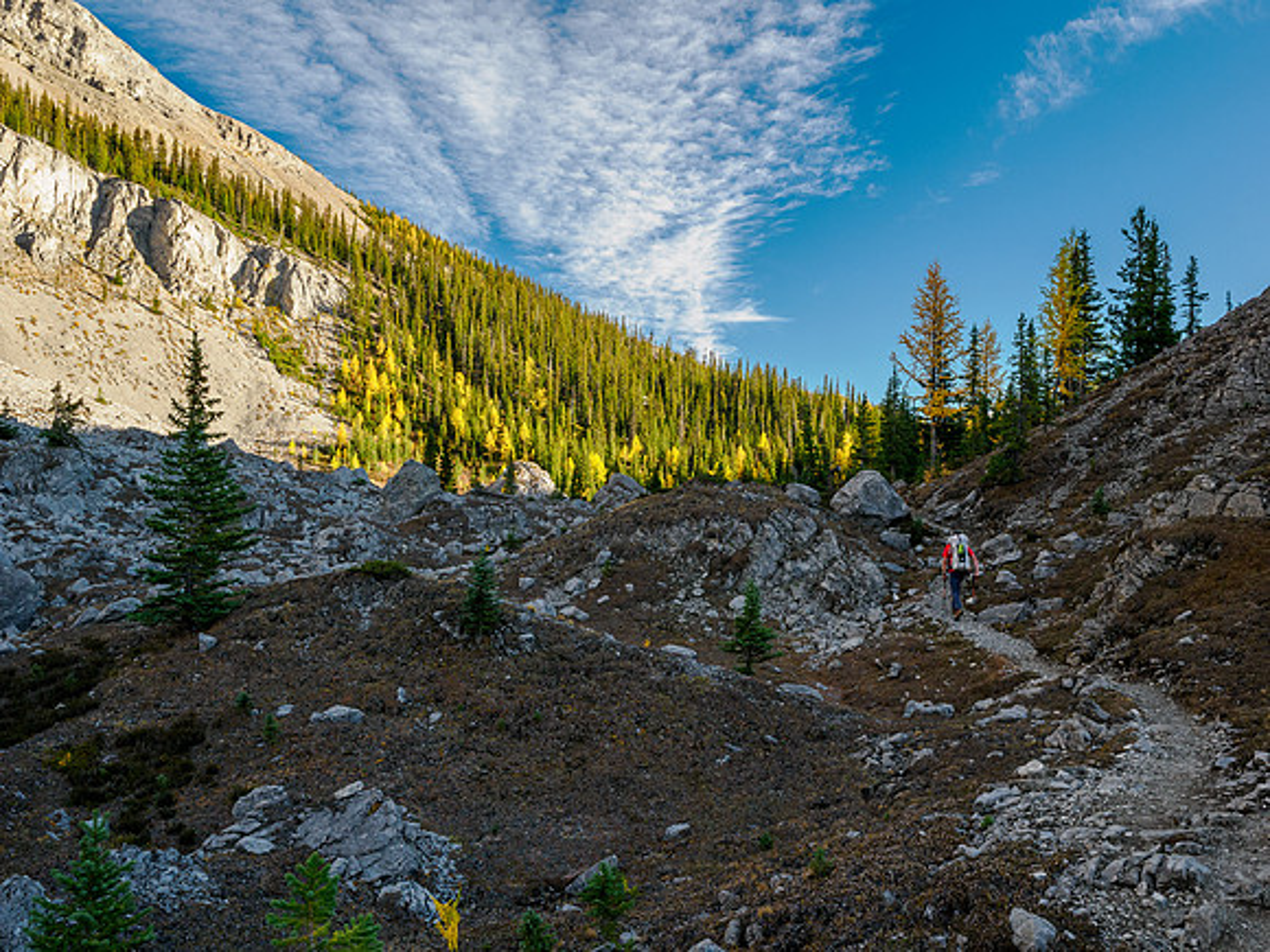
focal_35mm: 28
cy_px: 476
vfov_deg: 49.7
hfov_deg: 63.4
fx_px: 1027
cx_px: 635
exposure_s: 1/60
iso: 400
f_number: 8
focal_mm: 14
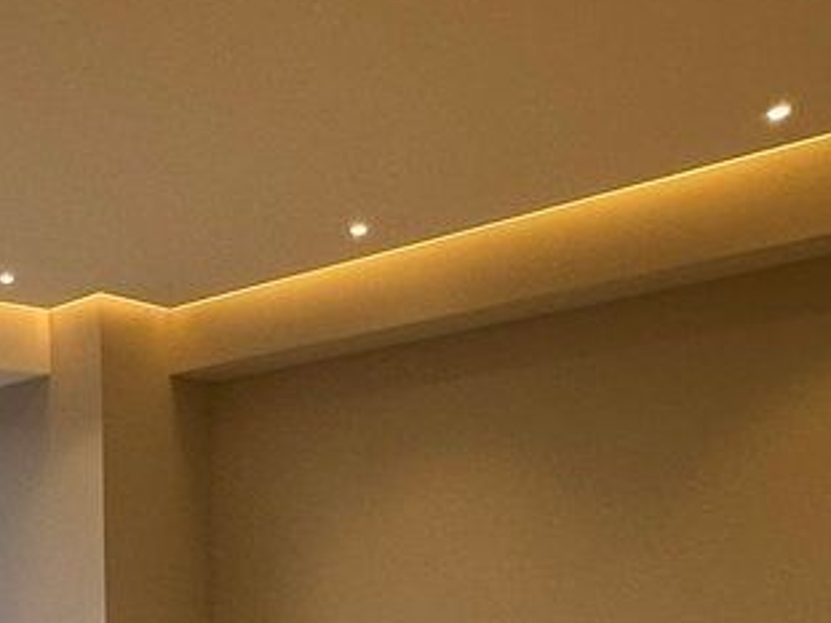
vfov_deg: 25.0
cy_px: 693
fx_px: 1296
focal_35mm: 54
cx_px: 61
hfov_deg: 33.4
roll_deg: +0.9
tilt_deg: -2.7
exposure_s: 1/120
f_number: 2.2
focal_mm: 2.22
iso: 160
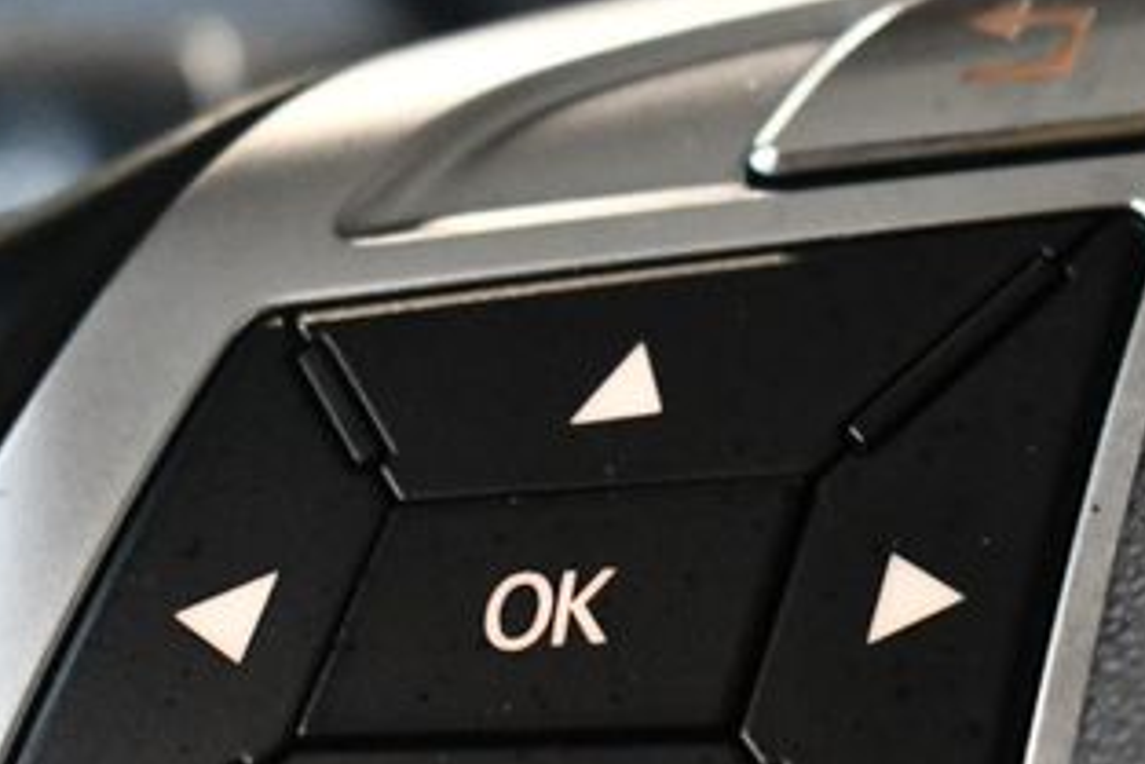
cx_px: 721
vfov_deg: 9.9
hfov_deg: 14.7
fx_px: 4423
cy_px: 468
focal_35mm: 139
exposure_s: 1/60
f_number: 4.5
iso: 5600
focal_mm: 34
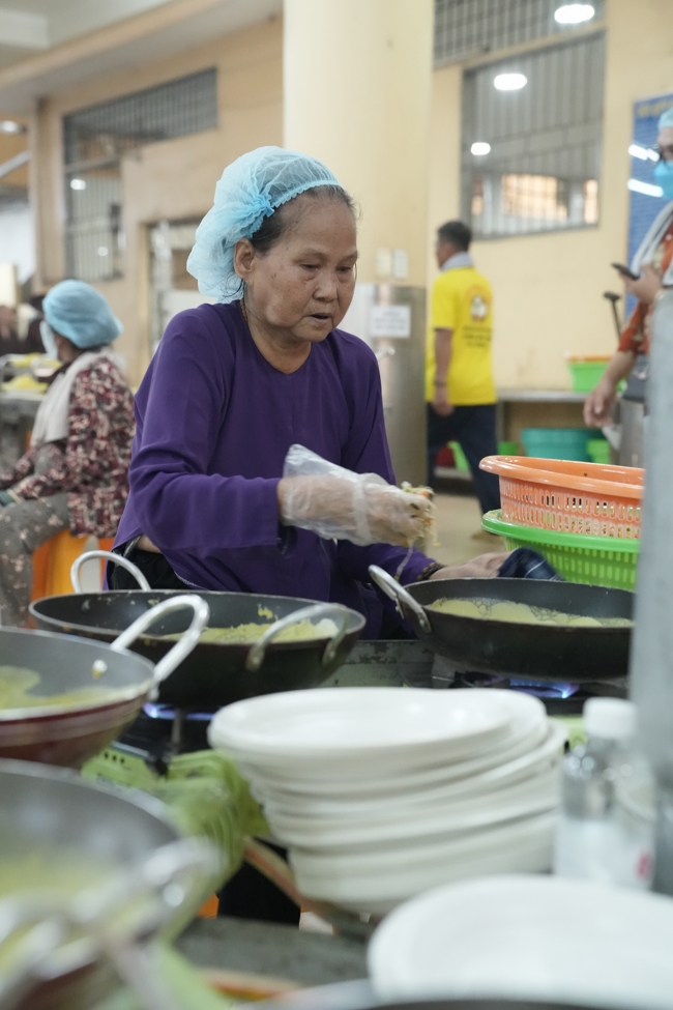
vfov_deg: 36.9
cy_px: 505
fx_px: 1514
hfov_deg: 25.1
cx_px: 336
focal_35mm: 54
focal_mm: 54
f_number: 4
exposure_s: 1/125
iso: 8000
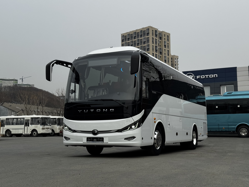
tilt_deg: +7.7
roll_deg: +0.4
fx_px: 345
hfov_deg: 39.7
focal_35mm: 48
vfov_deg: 30.3
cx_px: 124
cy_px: 94
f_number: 1.78
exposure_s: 1/3257
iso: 64
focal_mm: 6.76
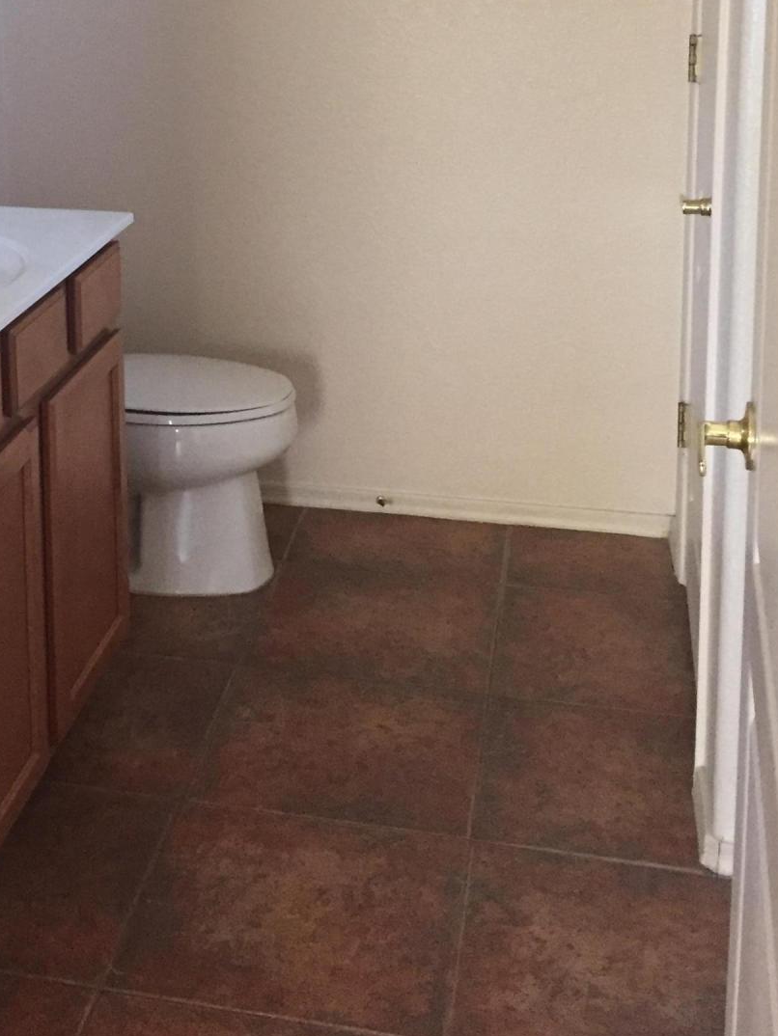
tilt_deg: -9.8
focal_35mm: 54
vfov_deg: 33.9
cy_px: 139
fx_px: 1618
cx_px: 141
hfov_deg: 26.5
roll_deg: +1.1
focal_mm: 4.15
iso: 250
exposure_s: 1/30
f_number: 2.2
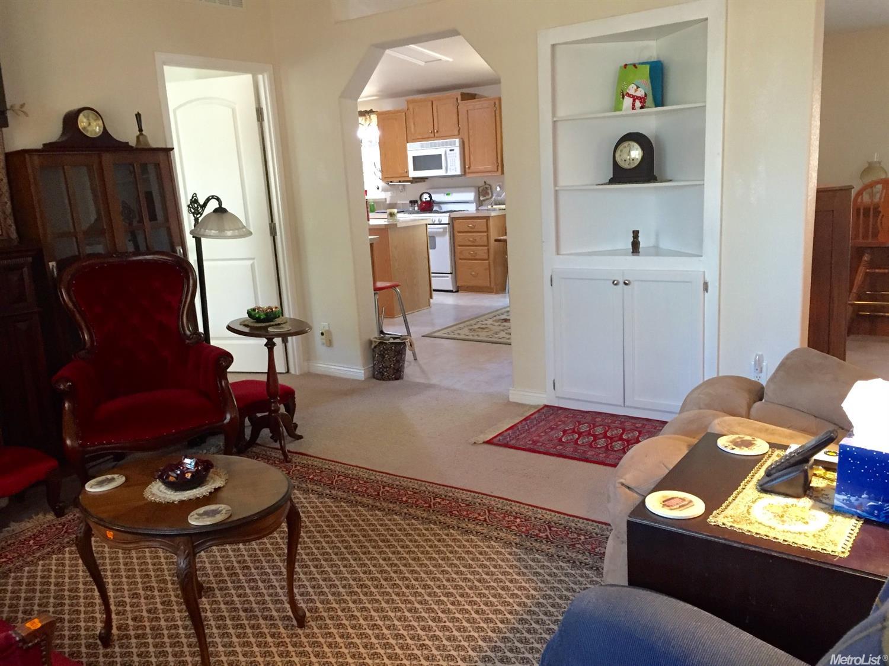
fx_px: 745
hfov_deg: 61.7
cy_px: 333
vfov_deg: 48.2
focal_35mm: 29
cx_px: 444
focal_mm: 4.15
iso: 250
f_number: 2.2
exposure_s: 1/24
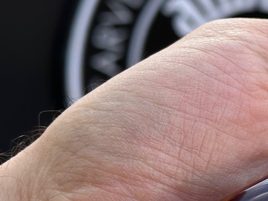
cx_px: 377
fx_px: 1053
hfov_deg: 13.8
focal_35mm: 136
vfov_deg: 10.9
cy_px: 151
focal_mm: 6.86
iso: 64
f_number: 1.78
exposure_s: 1/475
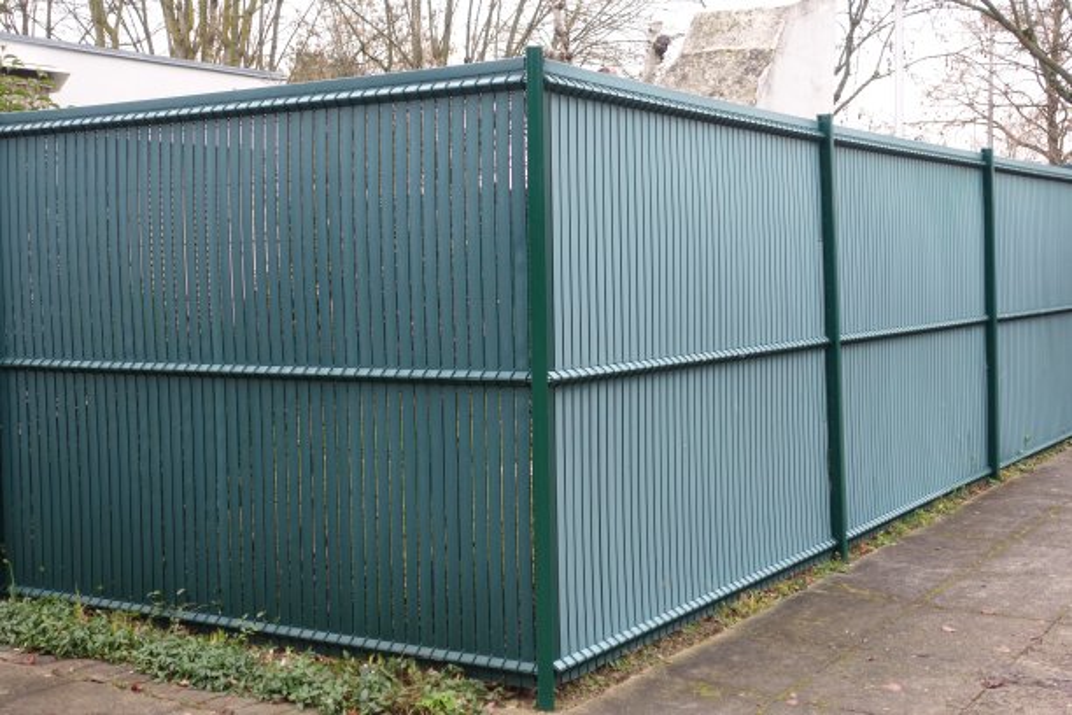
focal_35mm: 49
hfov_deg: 40.3
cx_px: 536
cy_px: 358
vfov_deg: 27.5
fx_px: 1459
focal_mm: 17.9
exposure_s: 1/50
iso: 125
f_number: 2.8
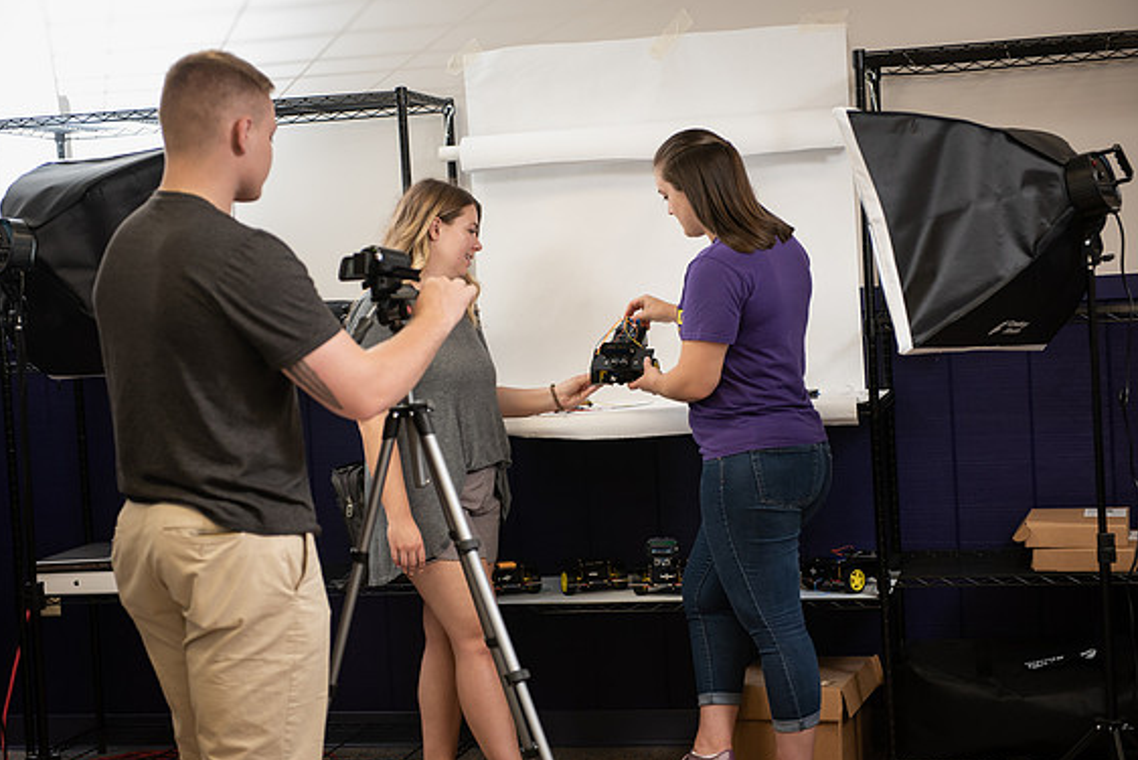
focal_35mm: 64
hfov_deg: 31.4
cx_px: 559
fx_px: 2024
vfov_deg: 21.3
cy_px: 382
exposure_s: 1/200
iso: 640
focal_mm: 62
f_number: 3.5
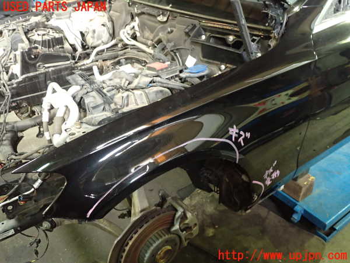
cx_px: 175
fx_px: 303
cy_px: 132
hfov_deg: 60.0
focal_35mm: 30
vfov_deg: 46.8
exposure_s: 1/30
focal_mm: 5.4
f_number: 2.3
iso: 800
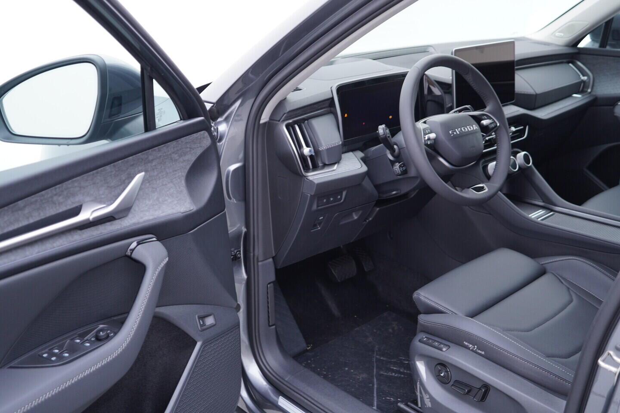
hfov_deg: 53.1
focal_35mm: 36
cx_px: 310
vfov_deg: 36.9
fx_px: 620
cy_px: 206
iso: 200
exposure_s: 1/40
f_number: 2.8
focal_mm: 24
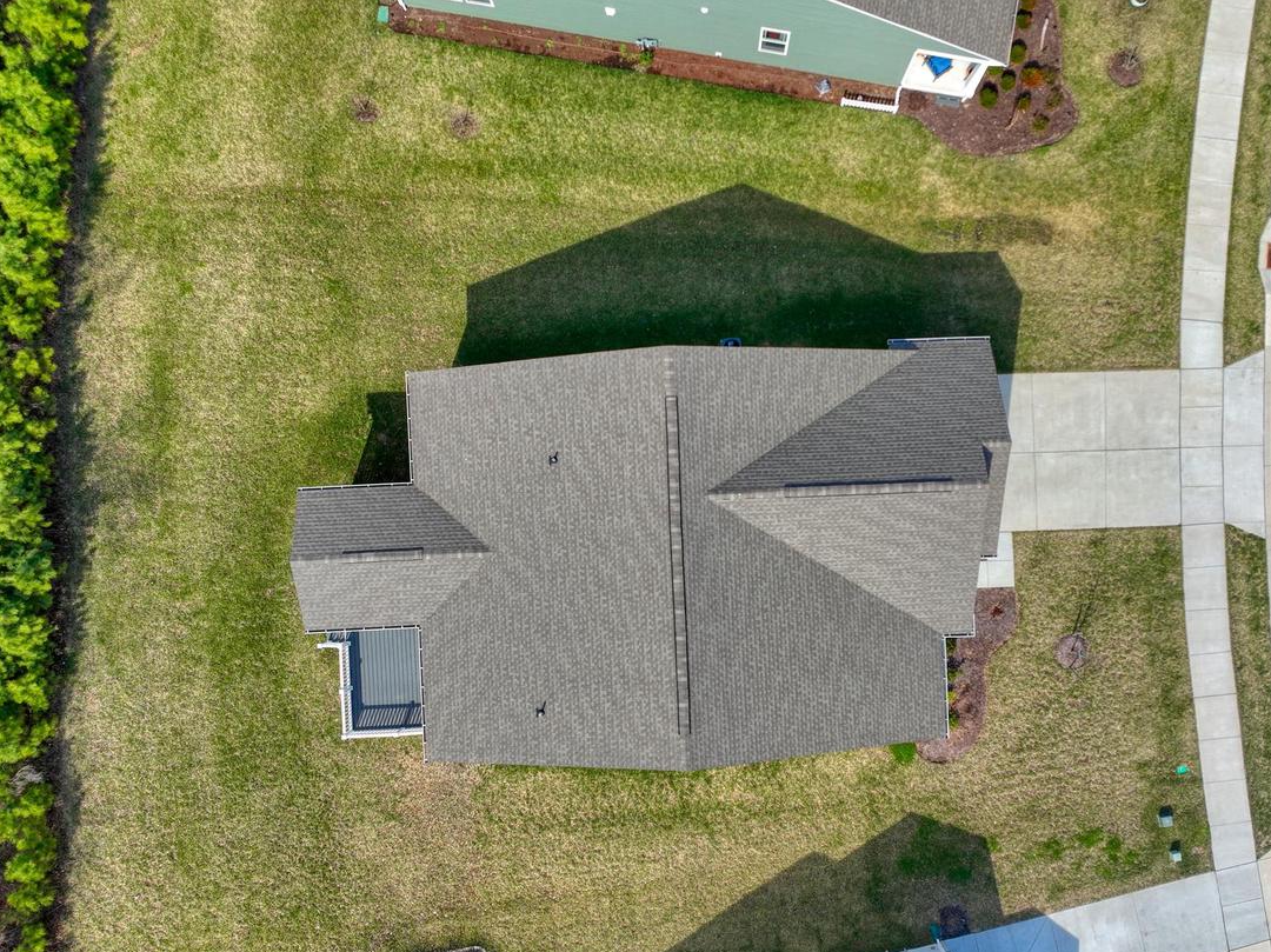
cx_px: 714
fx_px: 1174
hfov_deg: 56.7
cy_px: 558
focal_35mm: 32
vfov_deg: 44.0
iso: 120
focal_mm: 12.29
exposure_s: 1/60
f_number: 2.8
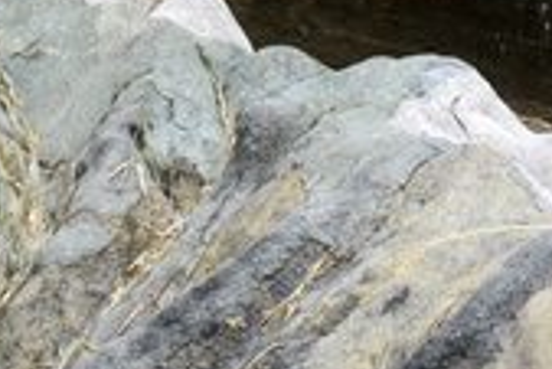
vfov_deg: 5.7
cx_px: -144
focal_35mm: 239
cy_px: 663
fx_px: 3668
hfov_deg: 8.5
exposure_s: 1/400
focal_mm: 30
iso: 500
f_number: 10
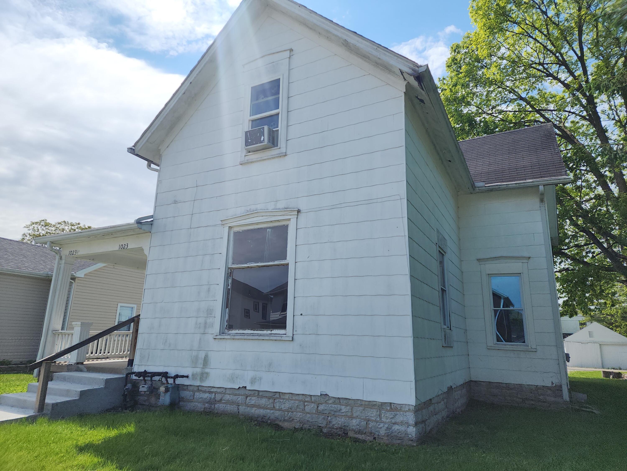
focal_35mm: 23
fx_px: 417
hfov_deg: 73.9
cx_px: 314
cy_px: 236
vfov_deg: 58.9
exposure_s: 1/1789
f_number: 1.8
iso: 12
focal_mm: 6.4
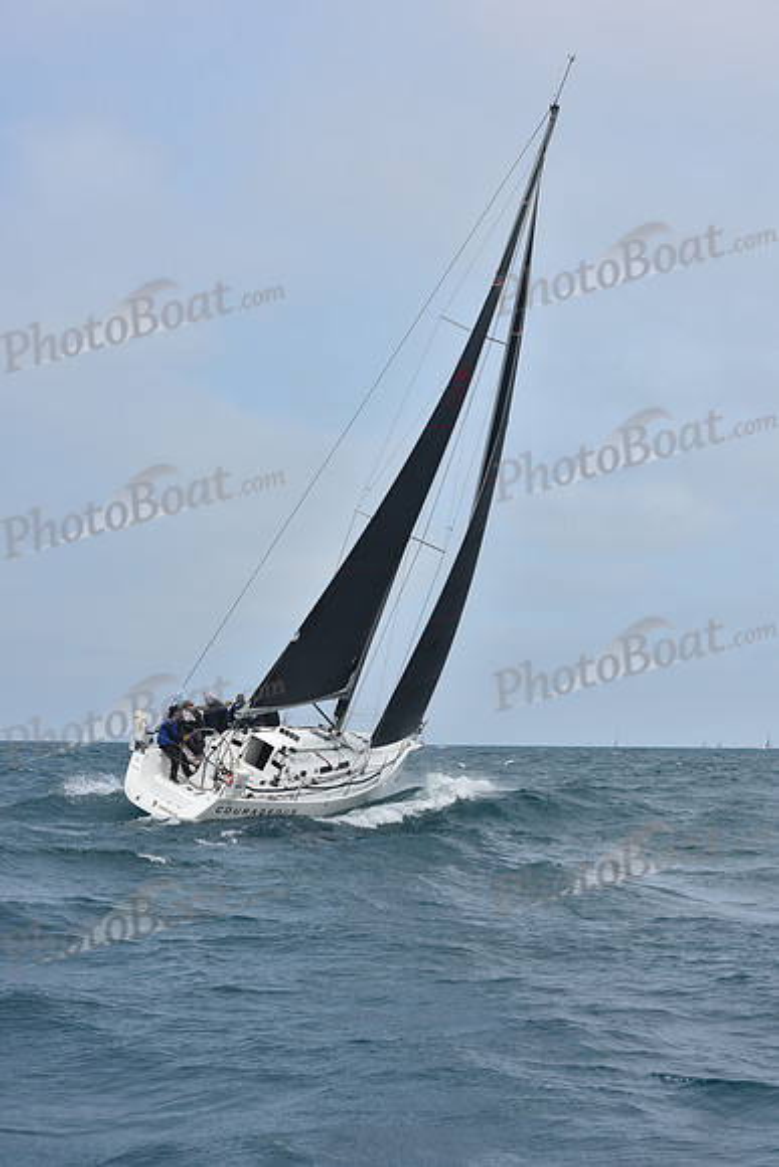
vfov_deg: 28.8
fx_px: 2271
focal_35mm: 70
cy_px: 584
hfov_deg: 19.5
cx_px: 390
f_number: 10
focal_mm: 70
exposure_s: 1/800
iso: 250
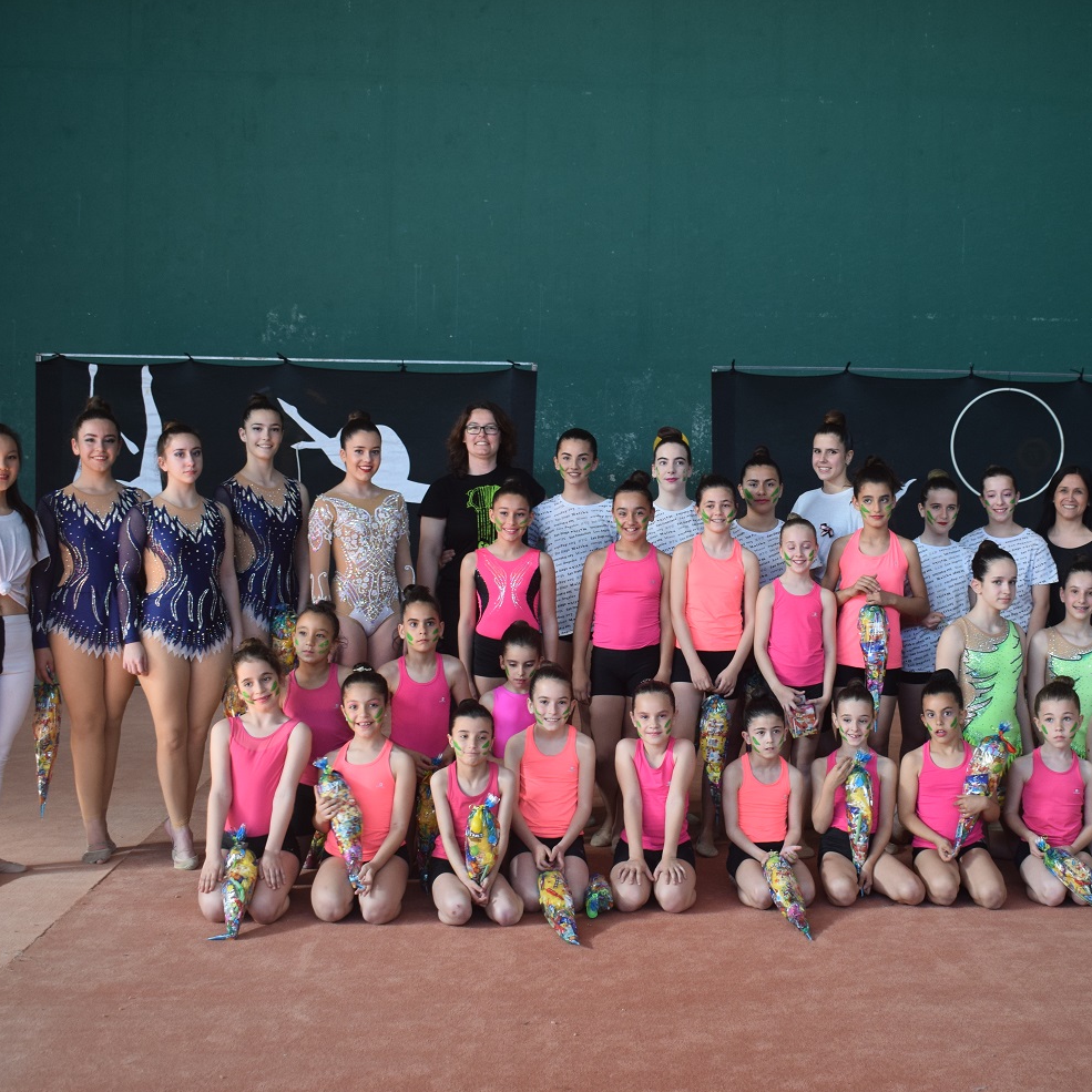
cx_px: 688
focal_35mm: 45
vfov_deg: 37.8
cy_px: 543
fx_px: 1593
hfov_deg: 37.6
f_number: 4
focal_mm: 23
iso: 640
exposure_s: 1/60
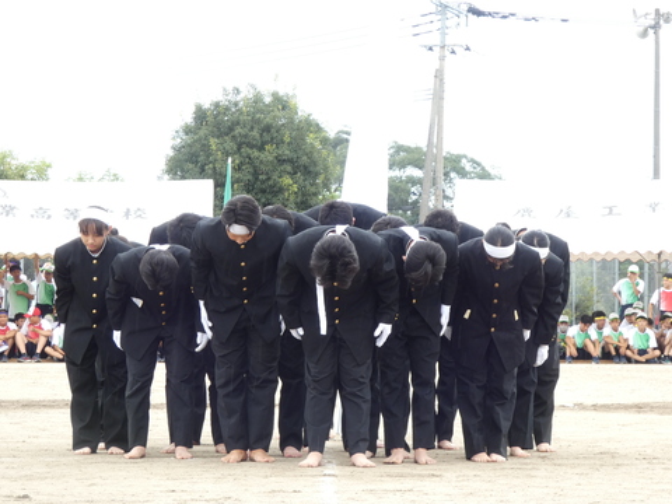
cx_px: 336
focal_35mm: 189
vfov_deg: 7.9
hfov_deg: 10.5
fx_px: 3669
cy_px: 252
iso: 160
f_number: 5.5
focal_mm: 33.9
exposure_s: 1/80
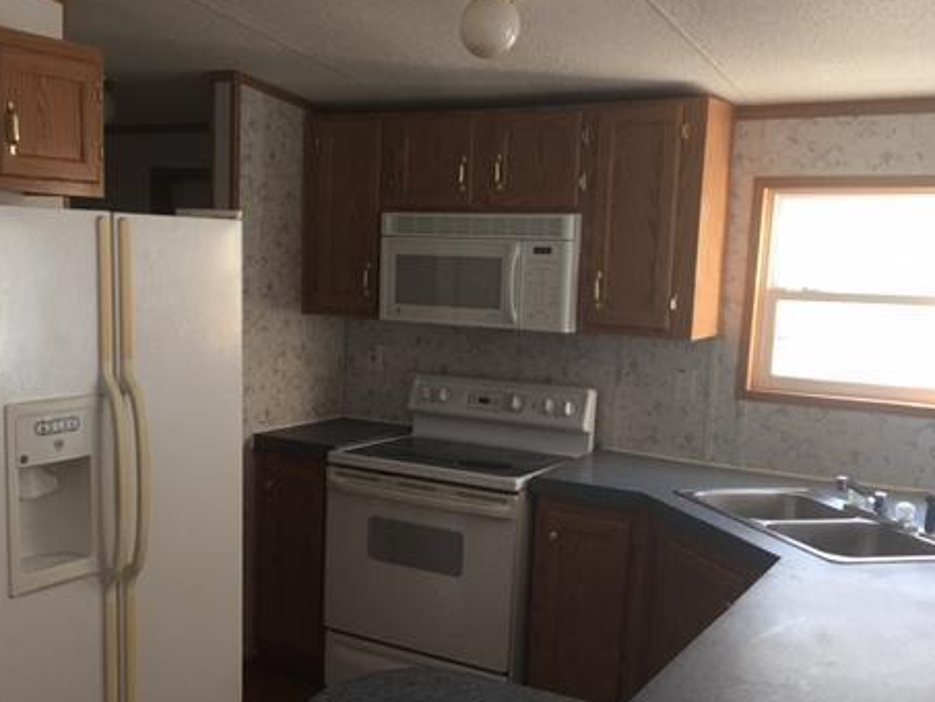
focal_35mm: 41
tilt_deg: -8.3
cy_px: 419
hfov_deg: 45.6
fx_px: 1108
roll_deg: -2.1
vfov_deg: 35.0
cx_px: 384
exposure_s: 1/15
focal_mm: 4.15
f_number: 2.2
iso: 50
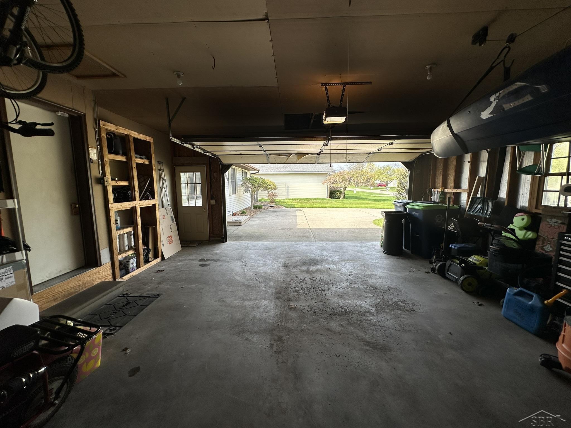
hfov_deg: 102.1
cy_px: 214
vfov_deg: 85.7
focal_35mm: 14
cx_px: 286
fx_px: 231
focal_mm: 2.22
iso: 40
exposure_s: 1/288
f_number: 2.2
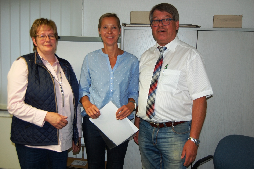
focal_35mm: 36
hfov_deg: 53.2
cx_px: 127
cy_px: 84
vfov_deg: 36.8
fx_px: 254
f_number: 4
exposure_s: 1/60
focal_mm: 24
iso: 400
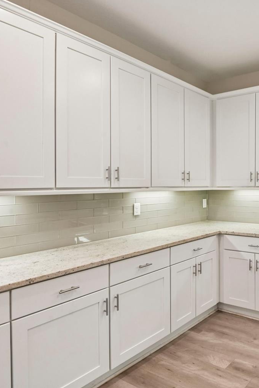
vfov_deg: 71.5
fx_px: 270
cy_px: 193
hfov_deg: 45.7
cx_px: 240
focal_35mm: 25
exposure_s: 1/13
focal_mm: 16
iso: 400
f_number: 8
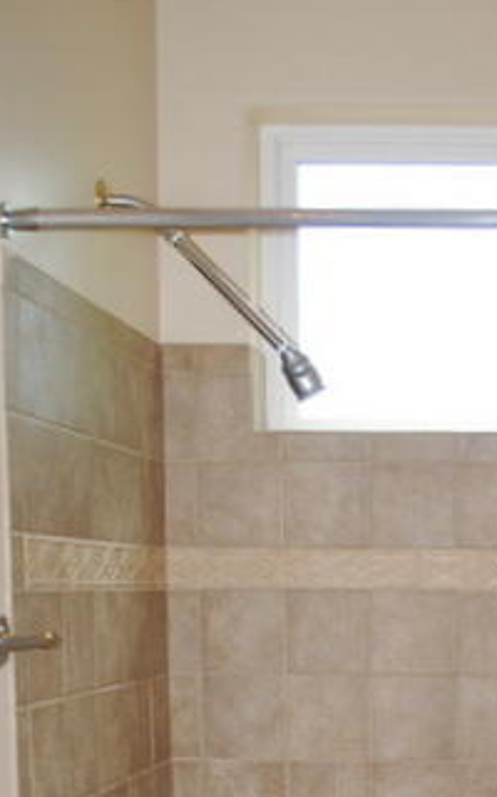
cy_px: 777
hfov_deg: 18.5
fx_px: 1434
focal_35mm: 66
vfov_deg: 29.3
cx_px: 614
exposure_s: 1/60
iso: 200
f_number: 3.5
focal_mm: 18
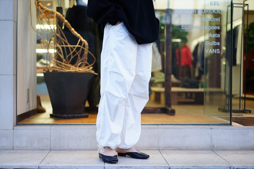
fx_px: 388
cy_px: 84
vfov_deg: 24.6
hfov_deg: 36.3
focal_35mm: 55
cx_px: 127
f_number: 1.8
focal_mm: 55
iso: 160
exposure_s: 1/60
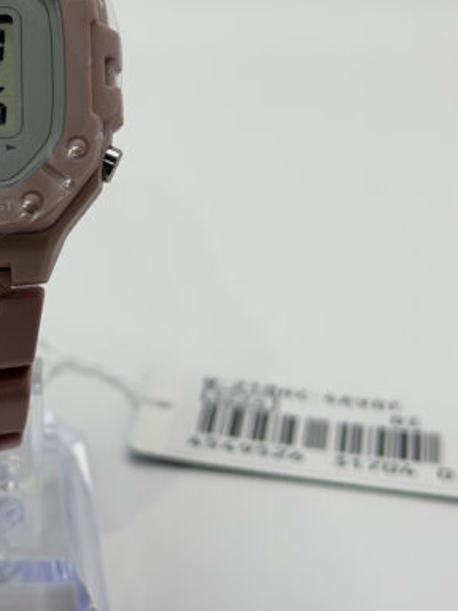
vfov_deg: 19.6
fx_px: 1764
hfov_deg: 14.6
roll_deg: -2.1
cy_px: 196
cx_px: 25
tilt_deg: -22.4
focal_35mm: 100
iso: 64
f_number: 1.78
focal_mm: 6.76
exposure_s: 1/566
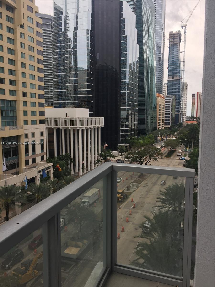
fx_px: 240
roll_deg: -0.5
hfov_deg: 48.2
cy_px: 144
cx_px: 108
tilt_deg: -3.9
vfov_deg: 61.7
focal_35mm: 29
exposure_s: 1/416
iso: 32
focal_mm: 4.15
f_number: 2.2
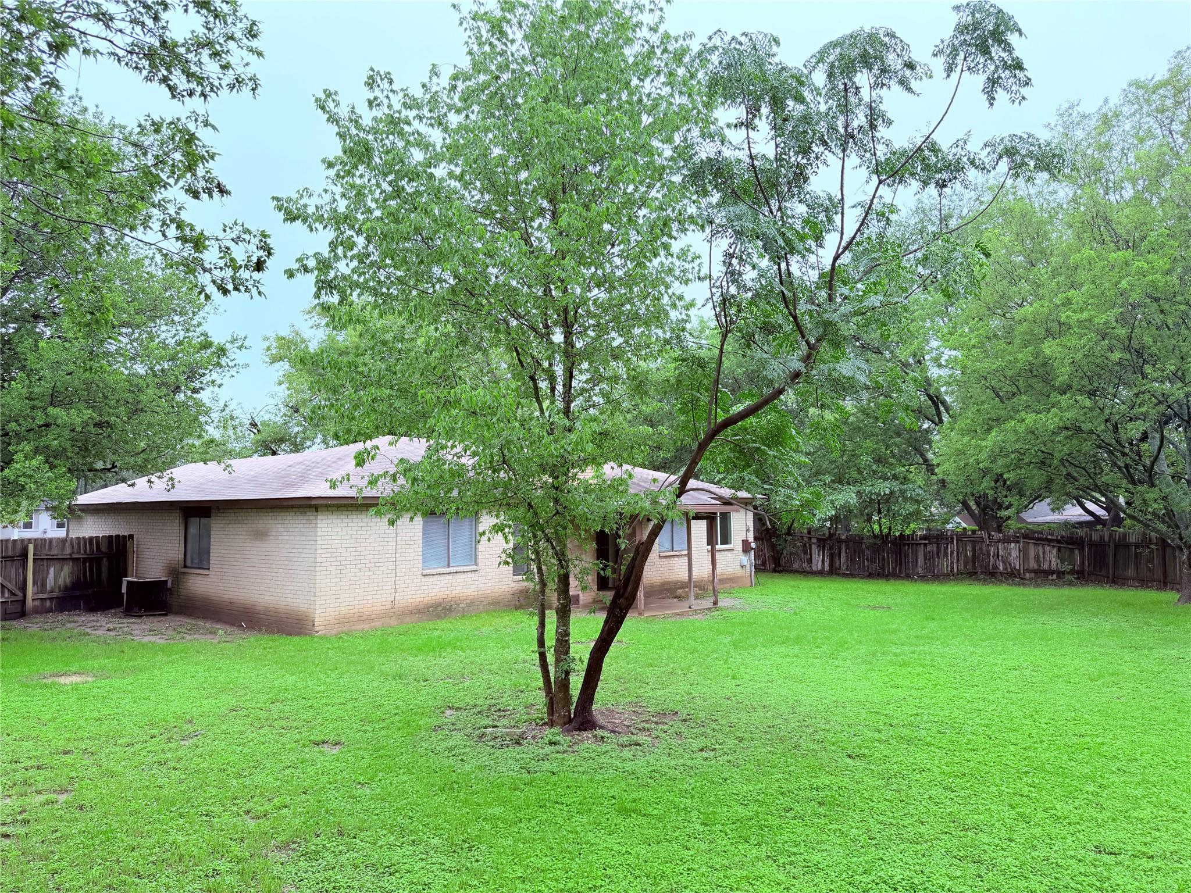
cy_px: 446
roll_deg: +0.5
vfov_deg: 56.8
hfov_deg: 71.6
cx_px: 596
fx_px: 826
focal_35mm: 24
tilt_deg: +4.7
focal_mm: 6.76
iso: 100
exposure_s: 1/1522
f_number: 1.78
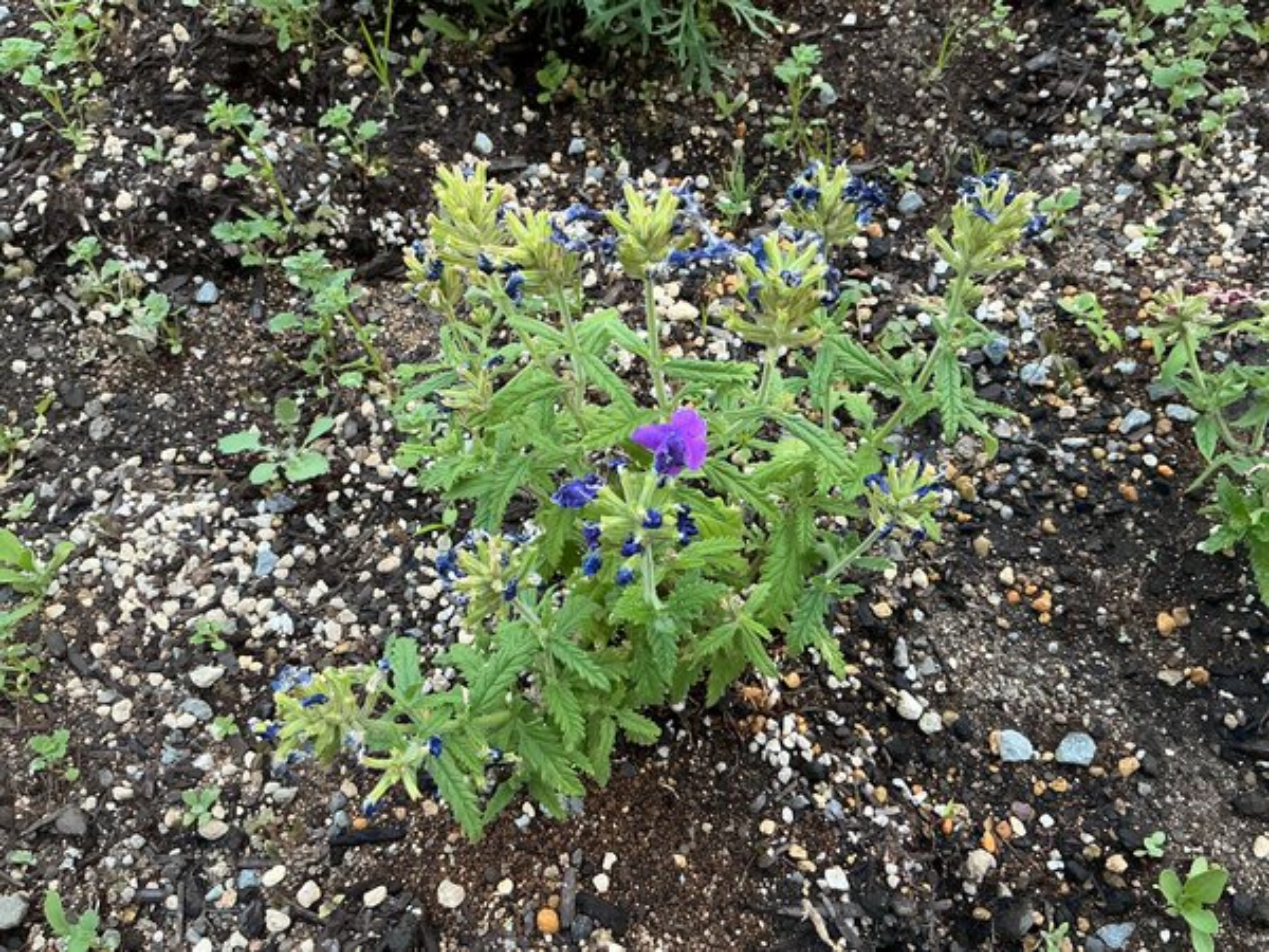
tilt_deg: -65.7
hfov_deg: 61.7
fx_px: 1063
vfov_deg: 48.2
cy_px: 476
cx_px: 634
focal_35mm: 29
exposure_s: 1/60
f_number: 1.8
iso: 160
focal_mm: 3
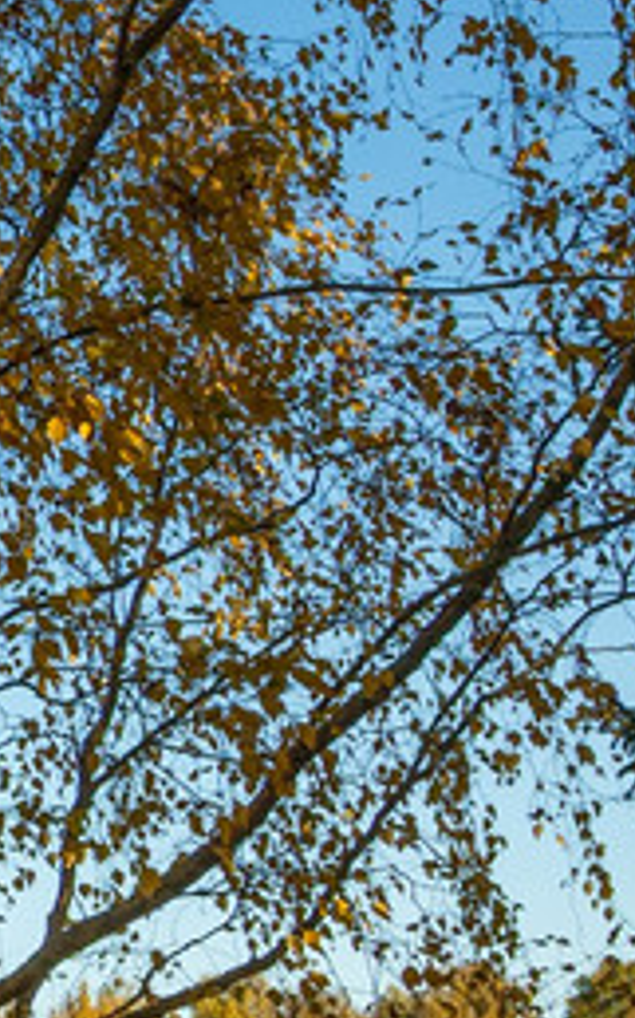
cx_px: -1708
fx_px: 3631
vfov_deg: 15.7
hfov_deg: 7.6
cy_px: 927
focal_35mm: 131
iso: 250
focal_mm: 23
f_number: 10
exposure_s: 1/500
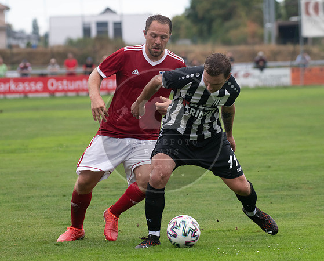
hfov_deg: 7.7
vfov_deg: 6.2
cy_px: 119
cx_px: 163
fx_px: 2410
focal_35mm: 251
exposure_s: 1/1600
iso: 1000
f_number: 5.6
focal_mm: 200
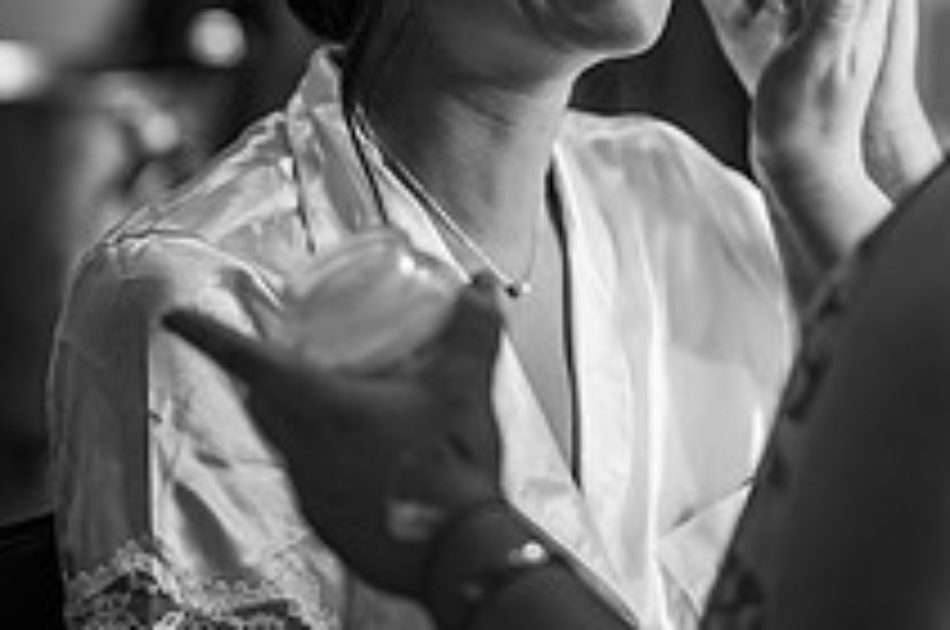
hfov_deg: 8.8
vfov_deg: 5.8
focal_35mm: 234
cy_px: -122
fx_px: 6166
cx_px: 734
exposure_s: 1/200
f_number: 1.8
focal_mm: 85
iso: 180
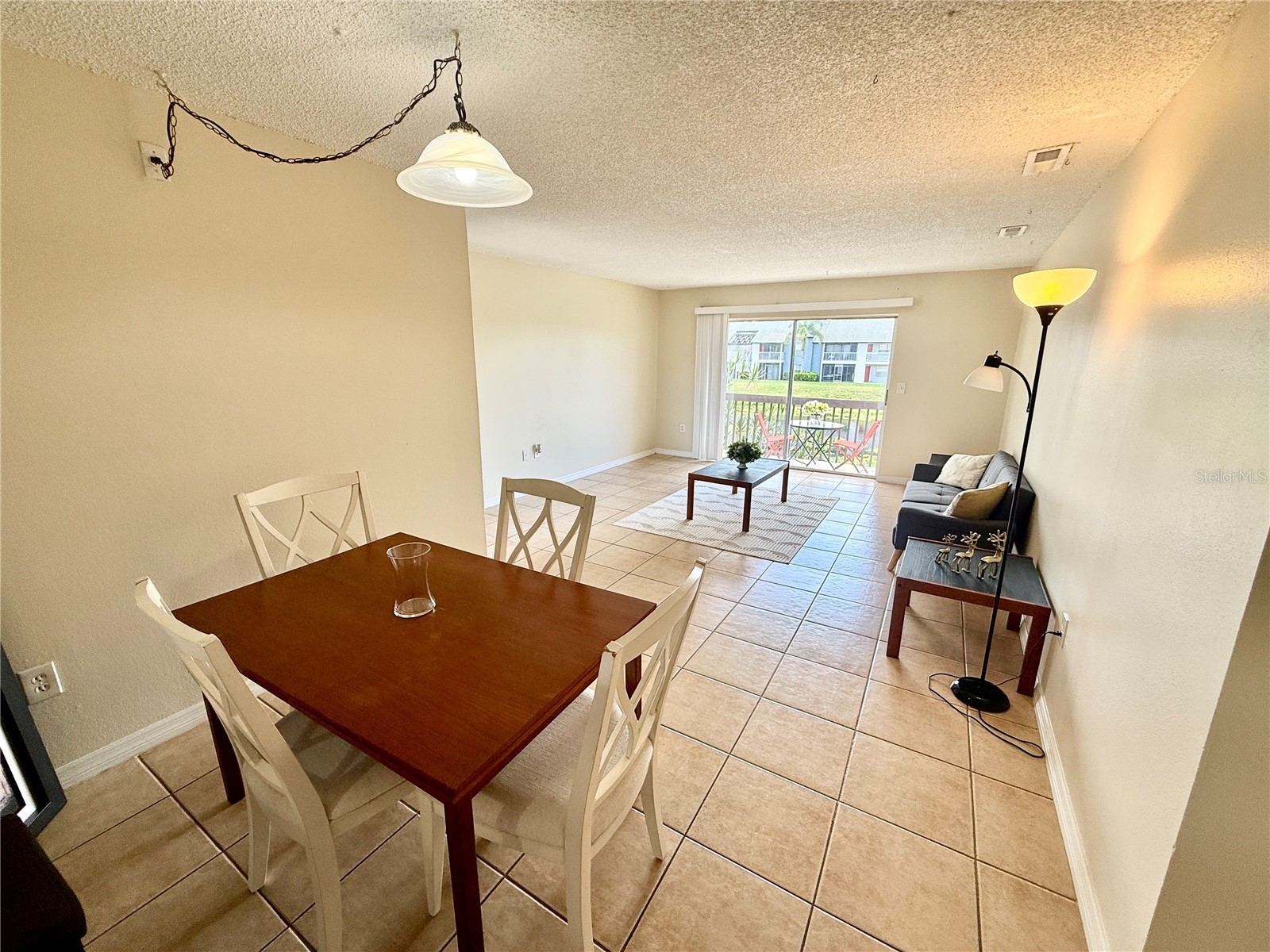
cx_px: 635
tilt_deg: -12.8
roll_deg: -0.5
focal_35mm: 14
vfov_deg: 85.7
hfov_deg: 102.1
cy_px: 476
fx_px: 514
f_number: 2.2
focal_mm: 2.22
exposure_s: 1/120
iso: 50
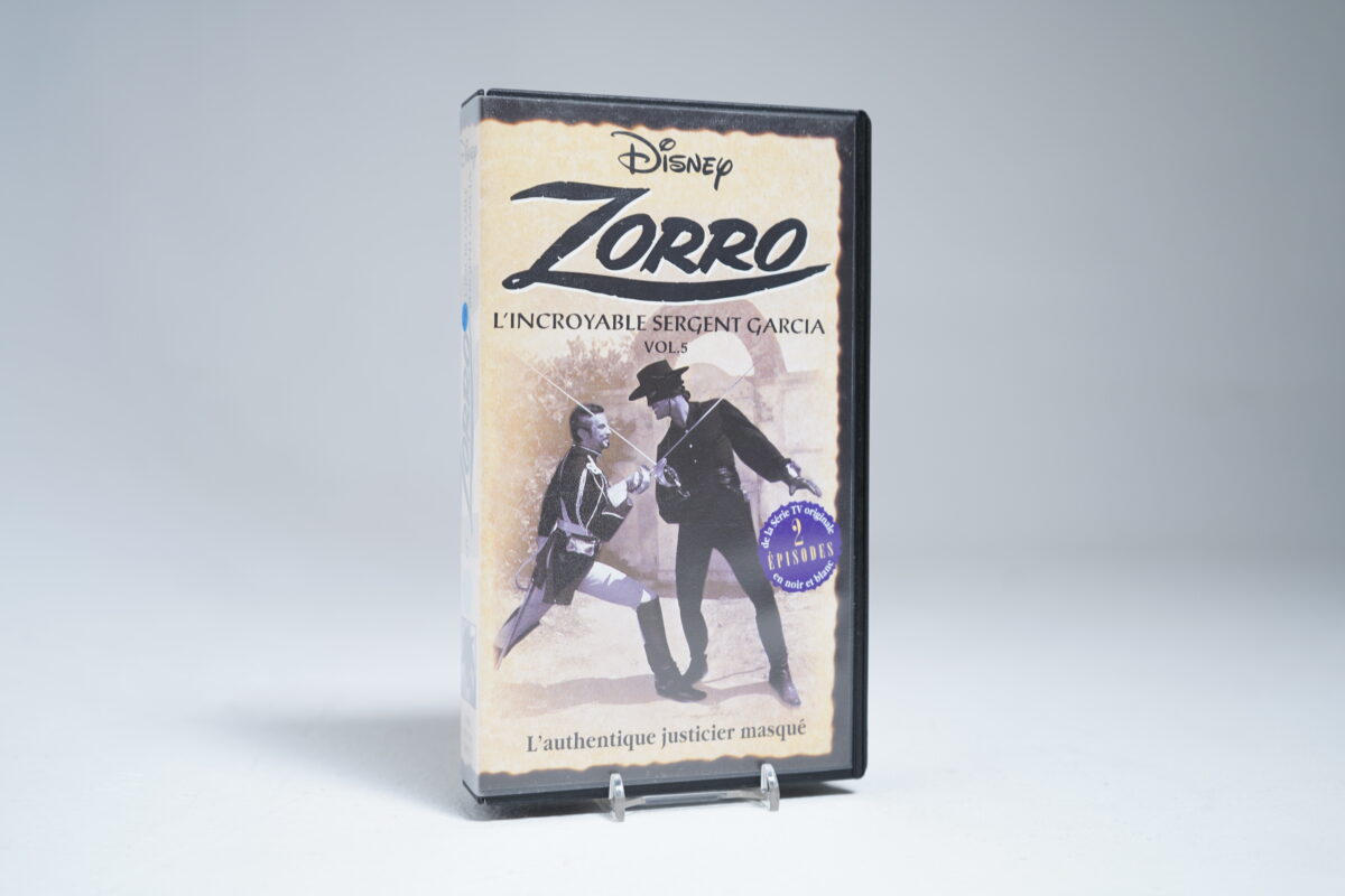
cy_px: 448
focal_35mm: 41
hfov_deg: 47.4
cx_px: 672
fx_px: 1532
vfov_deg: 32.6
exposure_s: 1/10
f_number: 4.5
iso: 160
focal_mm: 41
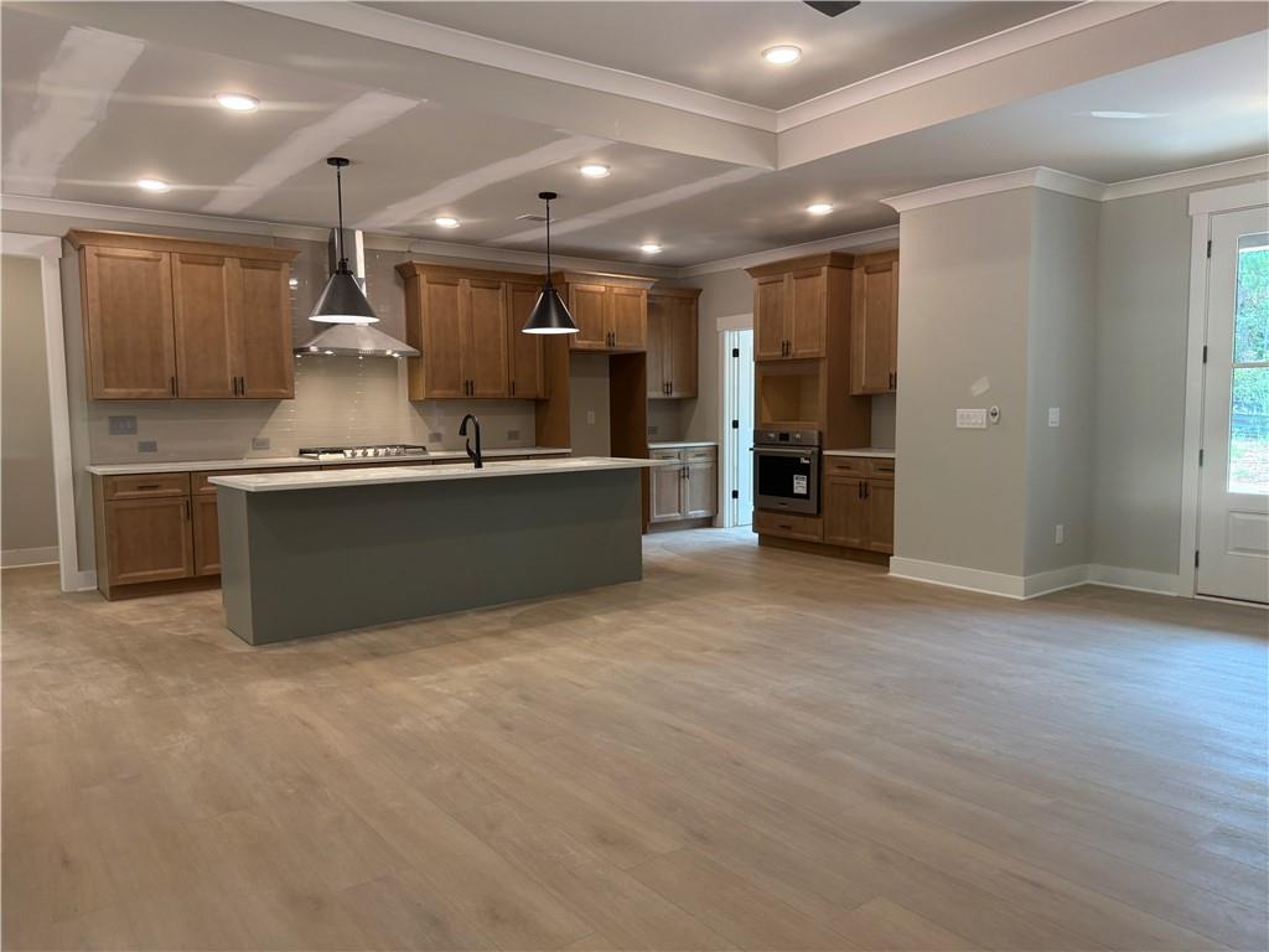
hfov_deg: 71.6
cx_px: 634
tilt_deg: -4.1
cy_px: 476
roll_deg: +1.1
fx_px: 880
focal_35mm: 24
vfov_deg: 56.8
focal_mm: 6.76
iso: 200
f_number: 1.78
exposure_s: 1/137
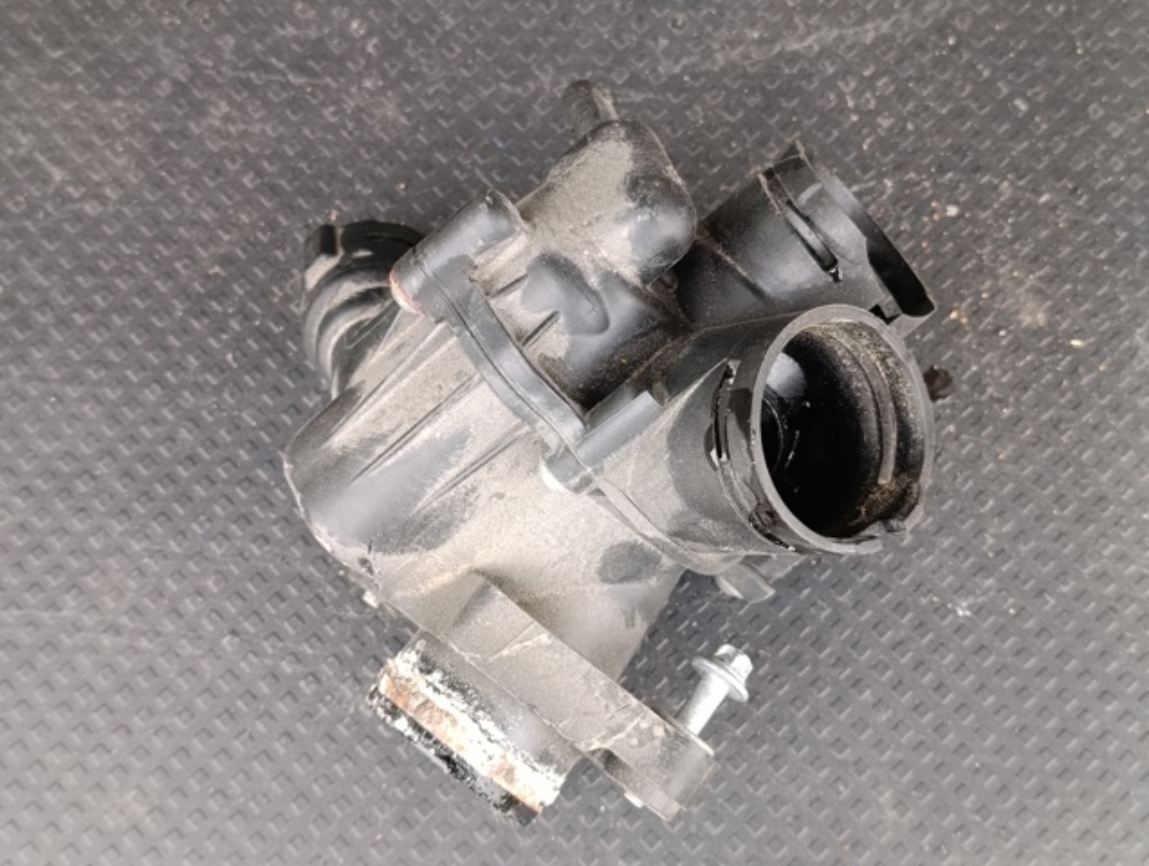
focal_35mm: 46
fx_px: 1529
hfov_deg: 41.2
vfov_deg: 31.6
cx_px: 574
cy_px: 433
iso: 1250
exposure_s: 1/100
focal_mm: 6.11
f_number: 1.7
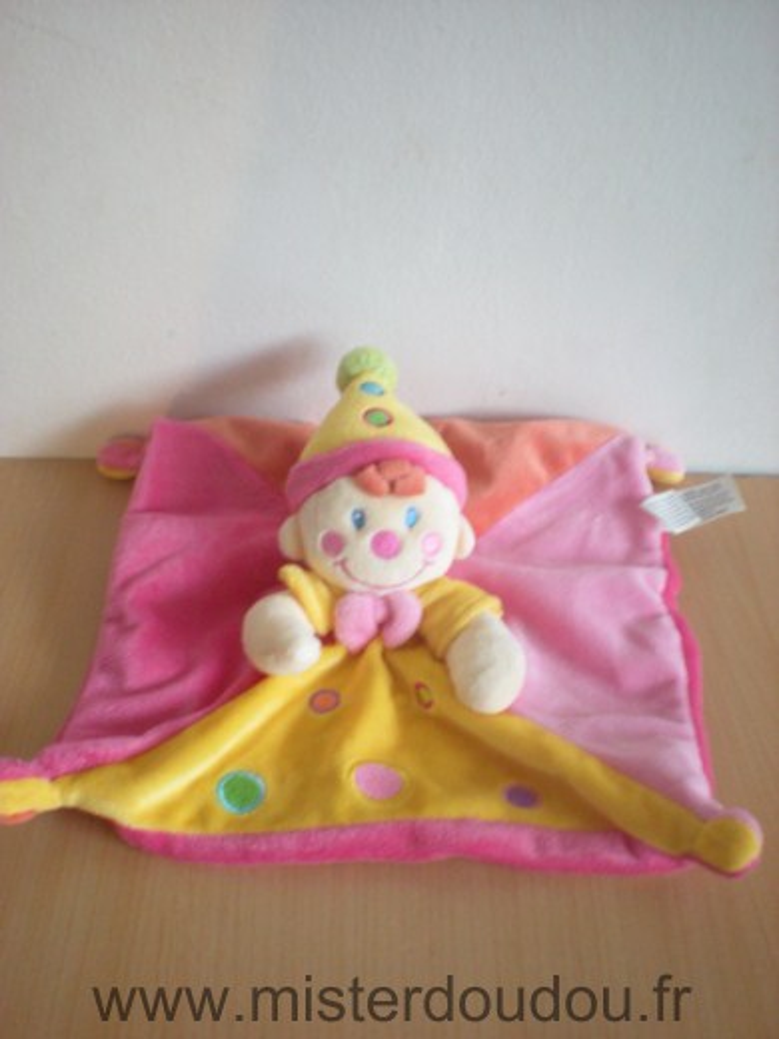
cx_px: 390
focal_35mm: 38
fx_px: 1140
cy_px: 520
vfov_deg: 49.0
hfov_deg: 37.7
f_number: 3.1
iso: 381
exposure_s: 1/8
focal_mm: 6.3
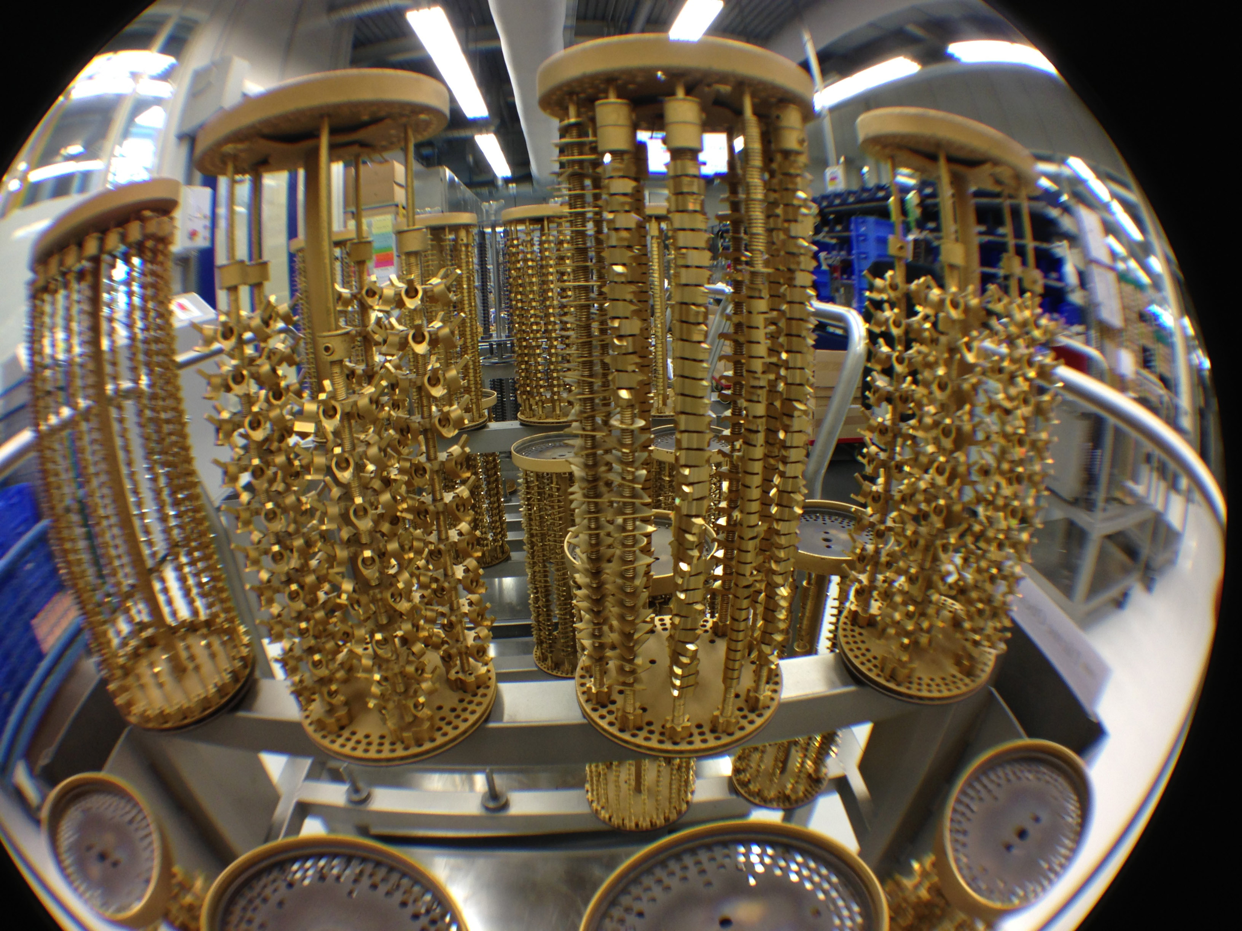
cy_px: 466
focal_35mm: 33
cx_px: 621
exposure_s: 1/30
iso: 64
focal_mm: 4.13
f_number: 2.4
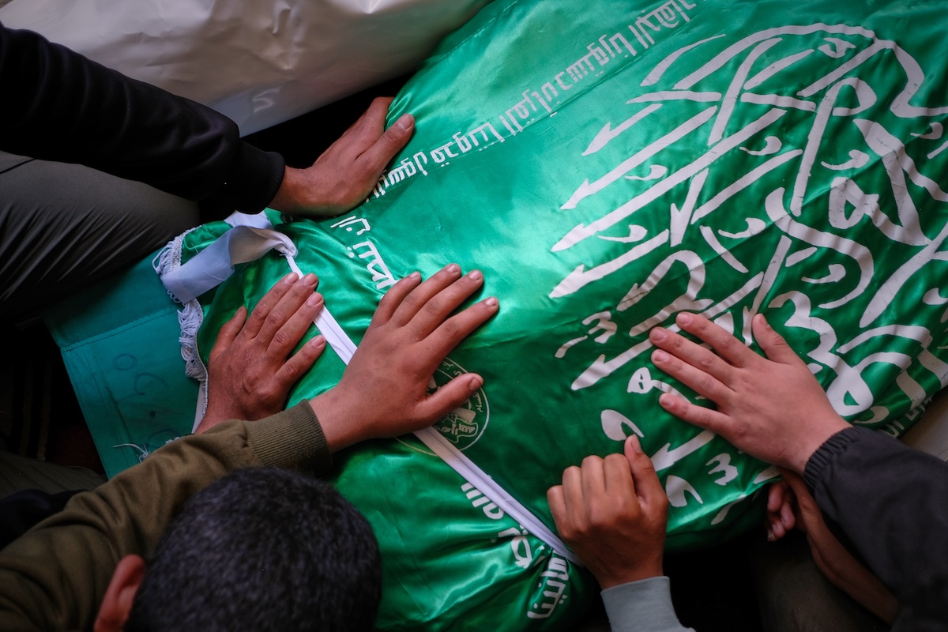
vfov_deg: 37.9
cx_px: 474
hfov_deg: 54.4
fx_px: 922
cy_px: 316
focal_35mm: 35
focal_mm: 23
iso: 320
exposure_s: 1/160
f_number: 2
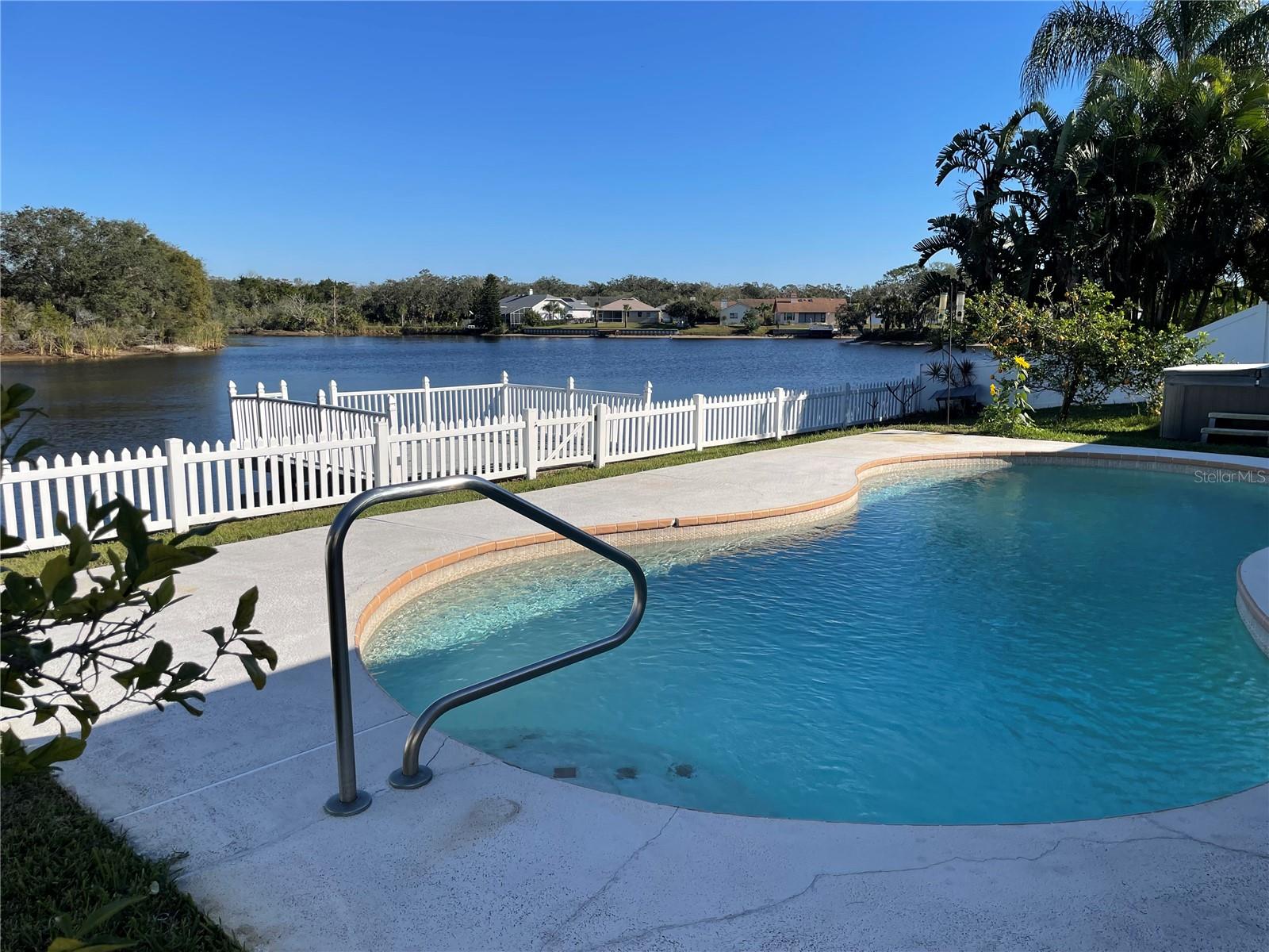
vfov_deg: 53.1
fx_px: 953
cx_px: 634
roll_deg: -0.3
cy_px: 476
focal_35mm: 26
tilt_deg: -9.9
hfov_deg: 67.3
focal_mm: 4.2
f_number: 1.6
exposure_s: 1/4651
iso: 32
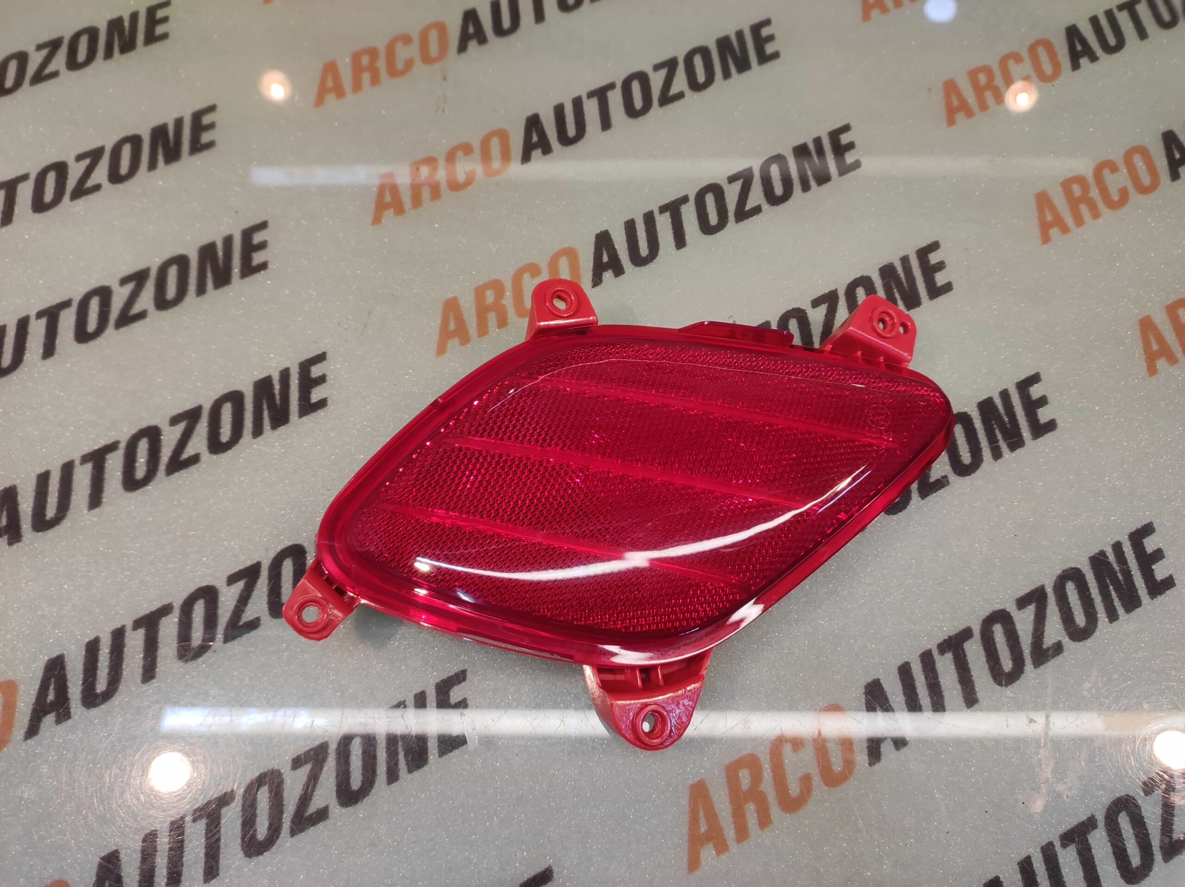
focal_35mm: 17
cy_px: 444
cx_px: 592
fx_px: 582
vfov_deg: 74.7
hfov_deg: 91.1
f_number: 1.79
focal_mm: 4.74
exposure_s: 1/50
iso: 101
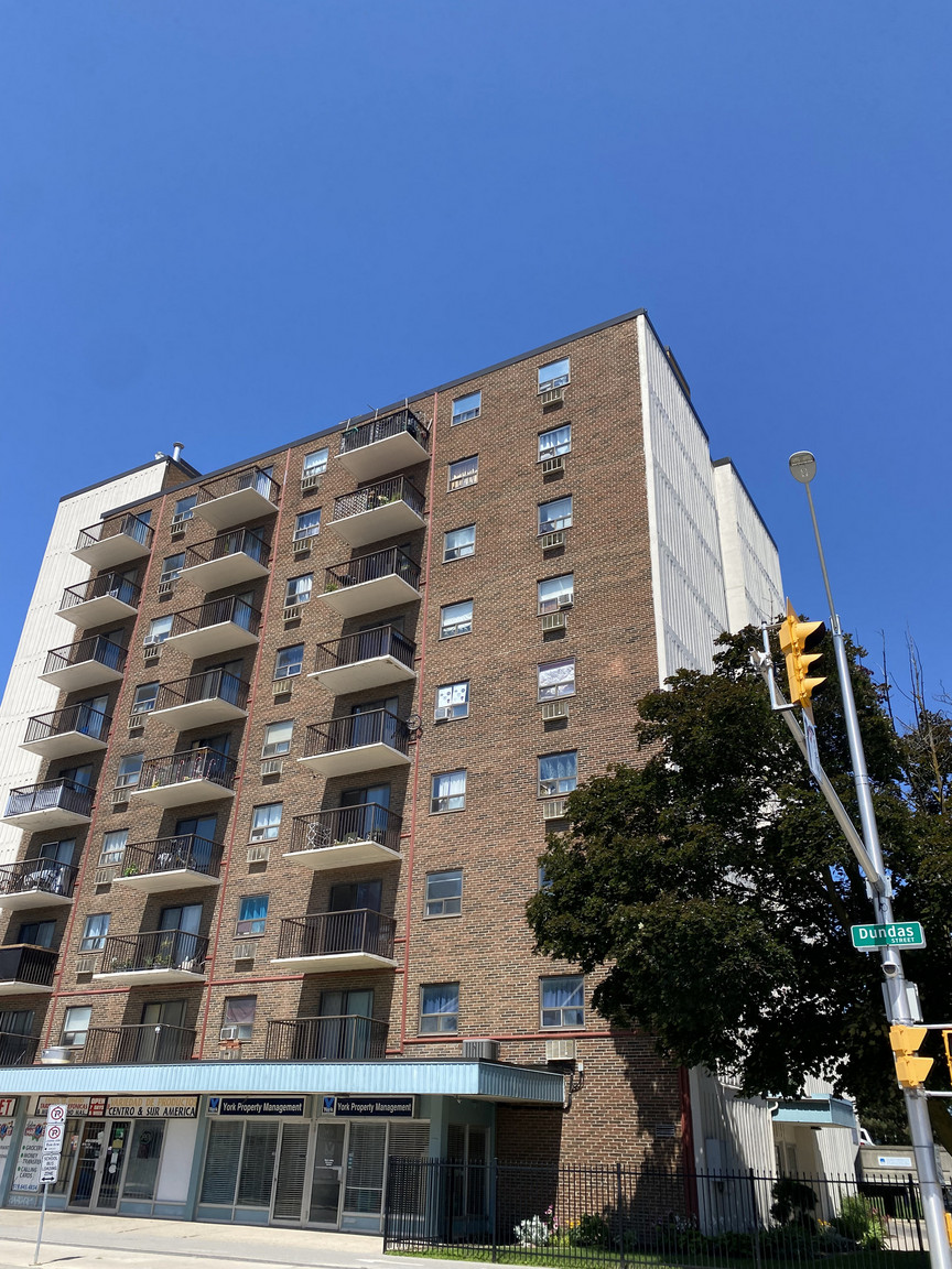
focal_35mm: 26
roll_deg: -2.0
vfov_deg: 67.3
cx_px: 476
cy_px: 634
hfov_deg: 53.1
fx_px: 953
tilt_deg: +29.6
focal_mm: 4.25
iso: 32
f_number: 1.8
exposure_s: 1/2105
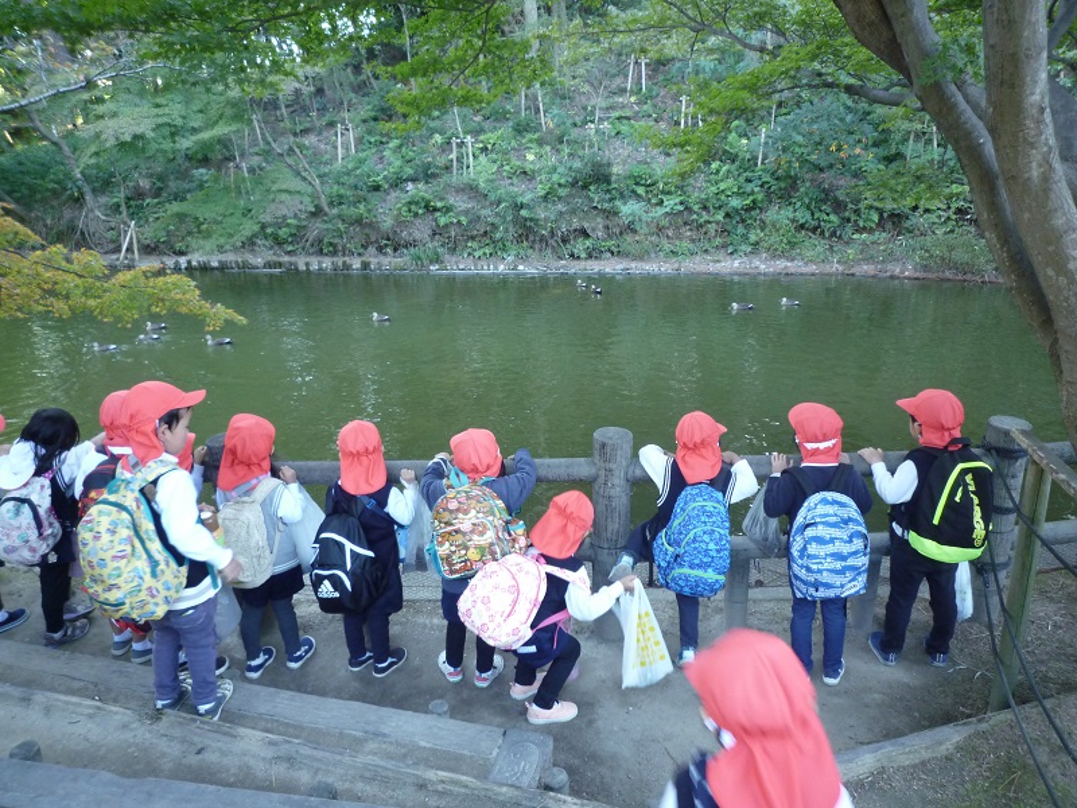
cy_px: 404
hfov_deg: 69.4
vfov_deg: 54.9
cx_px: 538
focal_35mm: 25
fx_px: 778
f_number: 2.8
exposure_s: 1/30
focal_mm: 4.4
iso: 200
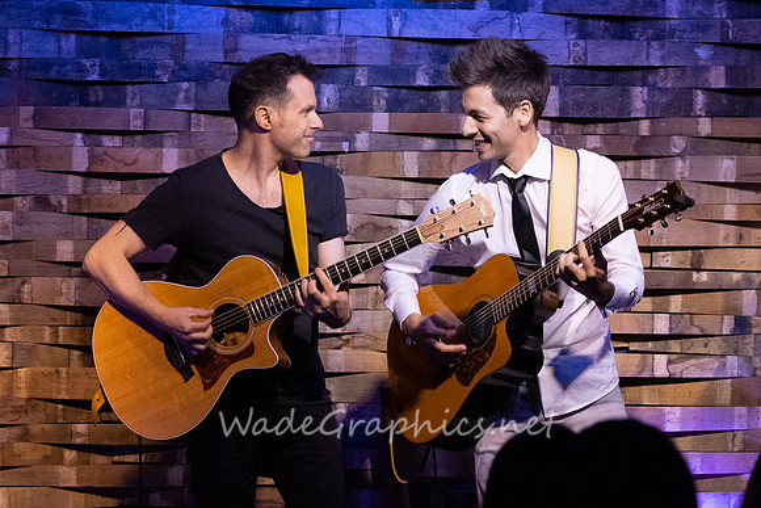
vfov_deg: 7.6
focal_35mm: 180
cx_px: 371
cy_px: 238
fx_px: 3799
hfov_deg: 11.4
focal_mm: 130
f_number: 6.3
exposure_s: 1/200
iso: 6400
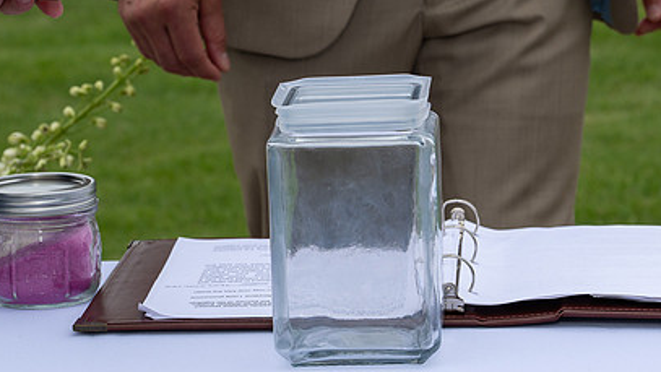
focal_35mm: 159
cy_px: 184
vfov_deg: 7.6
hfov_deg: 13.5
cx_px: 367
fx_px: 2787
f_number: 8
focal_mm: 70
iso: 90
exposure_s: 1/250
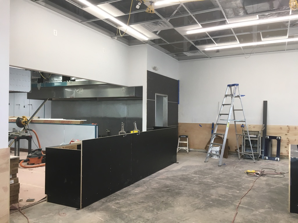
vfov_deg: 48.2
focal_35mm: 29
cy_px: 112
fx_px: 250
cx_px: 149
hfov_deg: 61.7
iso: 32
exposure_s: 1/30
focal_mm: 4.15
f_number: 2.2
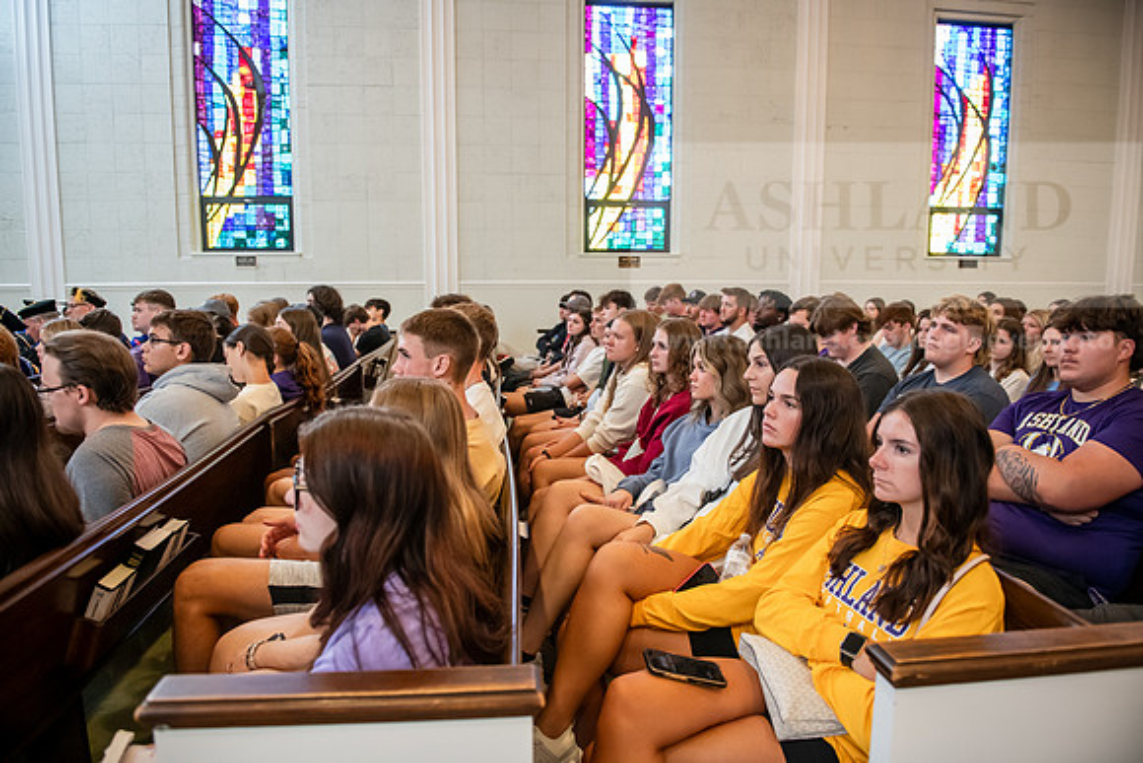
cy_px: 382
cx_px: 572
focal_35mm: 24
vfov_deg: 53.2
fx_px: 762
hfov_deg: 73.7
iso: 2500
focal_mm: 24
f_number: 3.2
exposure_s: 1/160
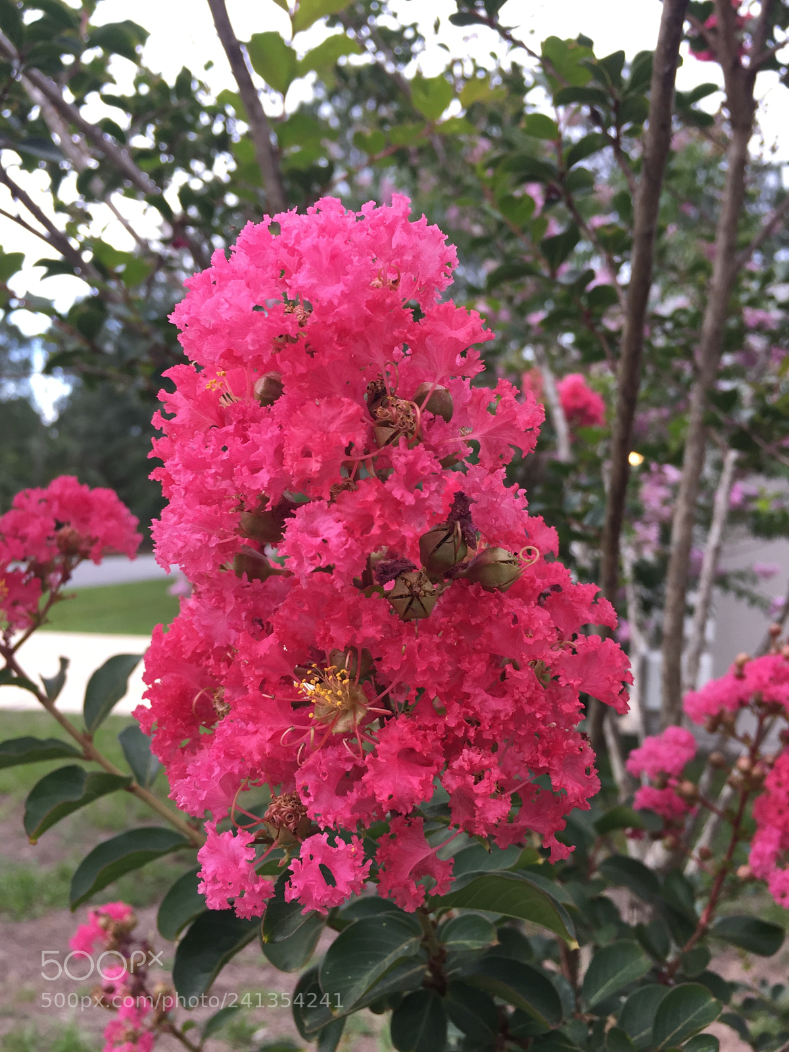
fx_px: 881
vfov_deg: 61.7
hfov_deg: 48.2
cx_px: 394
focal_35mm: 29
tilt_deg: +1.4
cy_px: 526
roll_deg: -3.4
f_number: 2.2
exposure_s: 1/120
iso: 32
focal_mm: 4.15
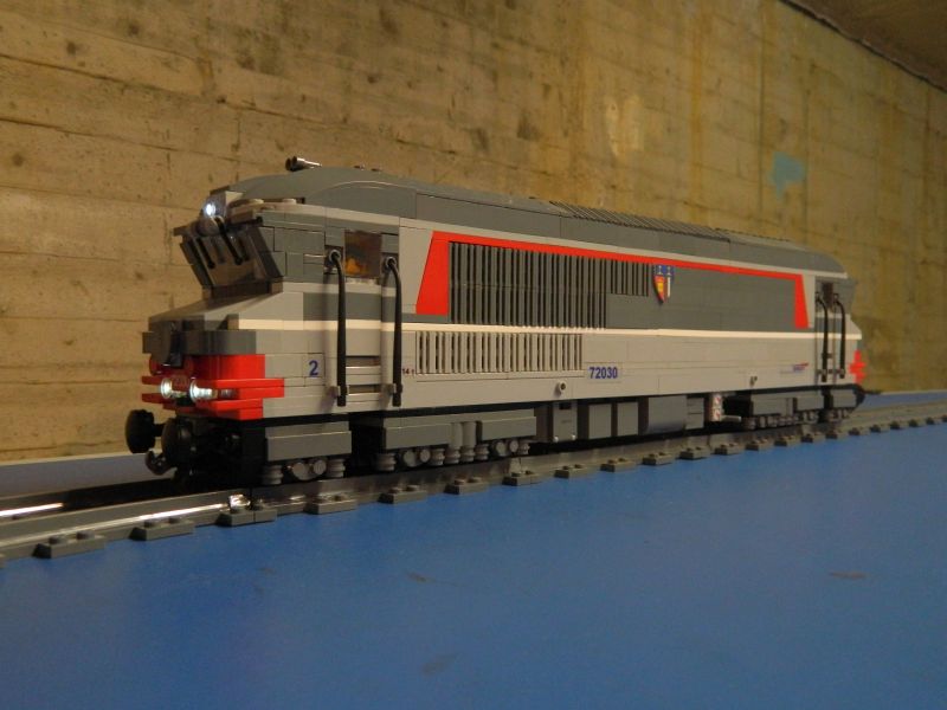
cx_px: 474
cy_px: 355
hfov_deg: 58.4
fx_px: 848
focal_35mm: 31
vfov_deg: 45.4
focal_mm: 5.6
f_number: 3.2
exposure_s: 1/20
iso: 400
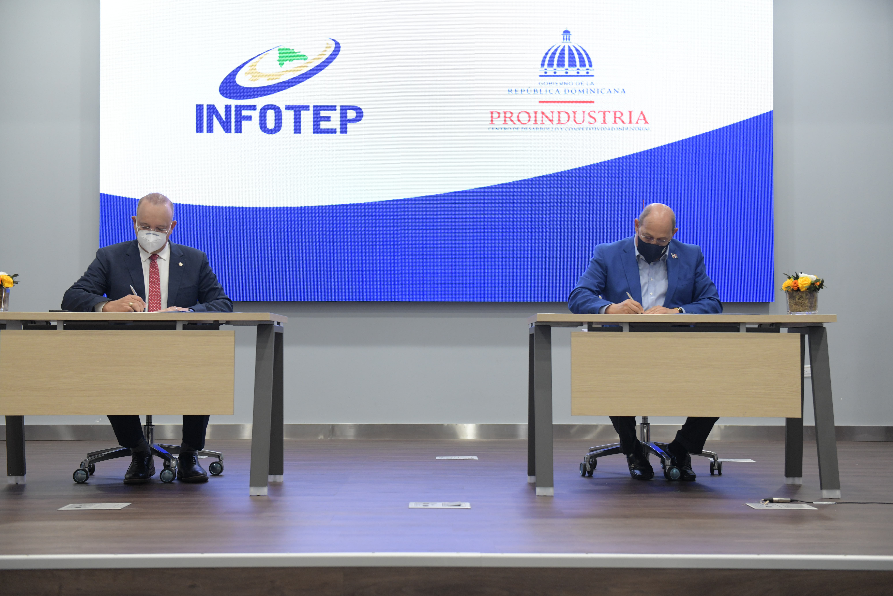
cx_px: 446
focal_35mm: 50
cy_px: 298
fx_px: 1240
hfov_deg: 39.6
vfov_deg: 27.0
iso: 2000
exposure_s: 1/125
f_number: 3.5
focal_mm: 50
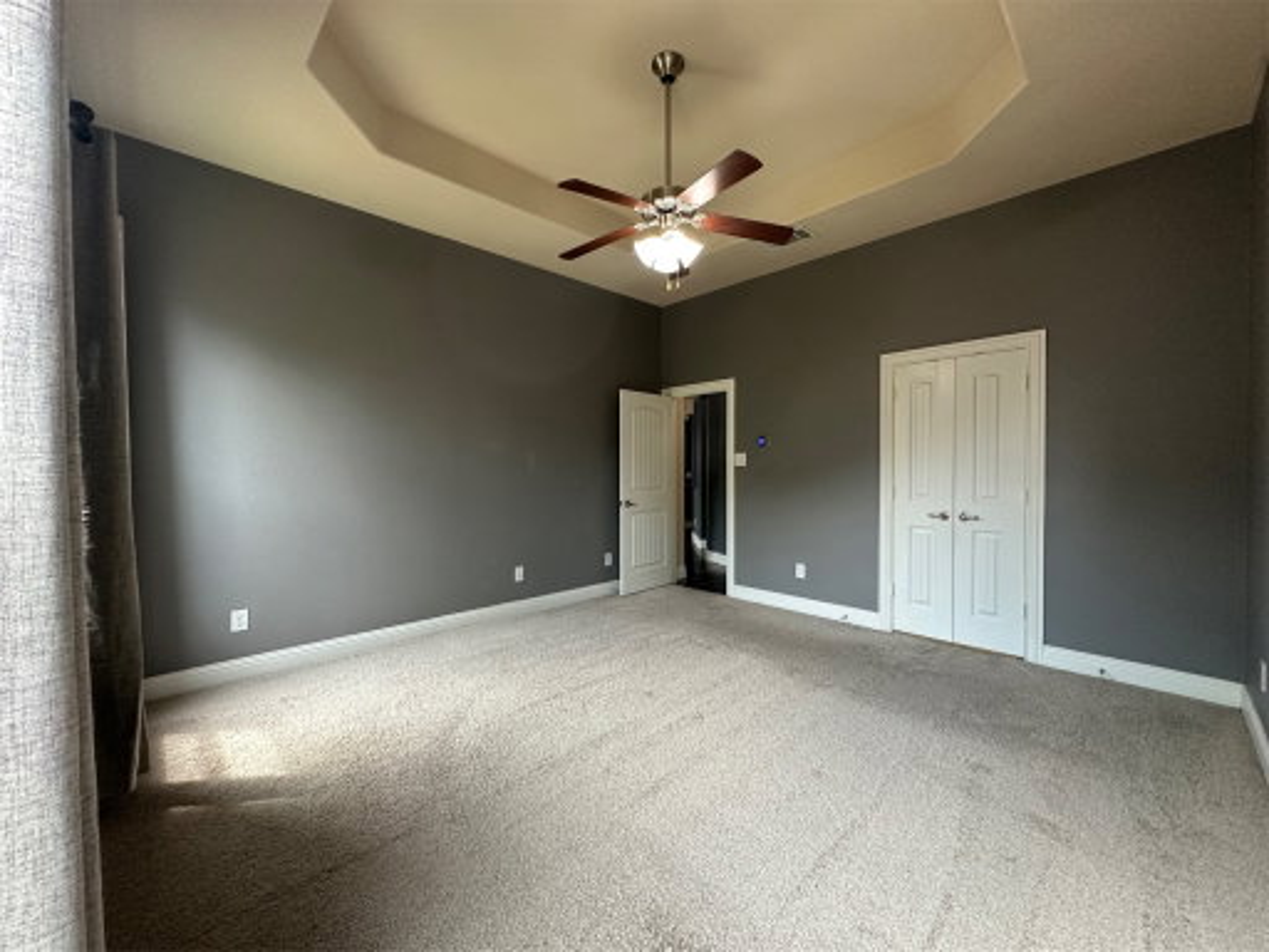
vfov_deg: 85.7
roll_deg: +0.3
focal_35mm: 14
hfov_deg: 102.1
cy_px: 476
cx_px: 634
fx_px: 513
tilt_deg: -1.2
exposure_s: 1/120
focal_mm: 2.22
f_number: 2.2
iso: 250
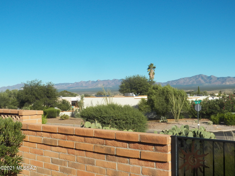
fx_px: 339
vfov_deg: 29.1
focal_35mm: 50
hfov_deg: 38.2
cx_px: 118
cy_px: 88
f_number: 4
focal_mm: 8.9
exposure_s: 1/1600
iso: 125
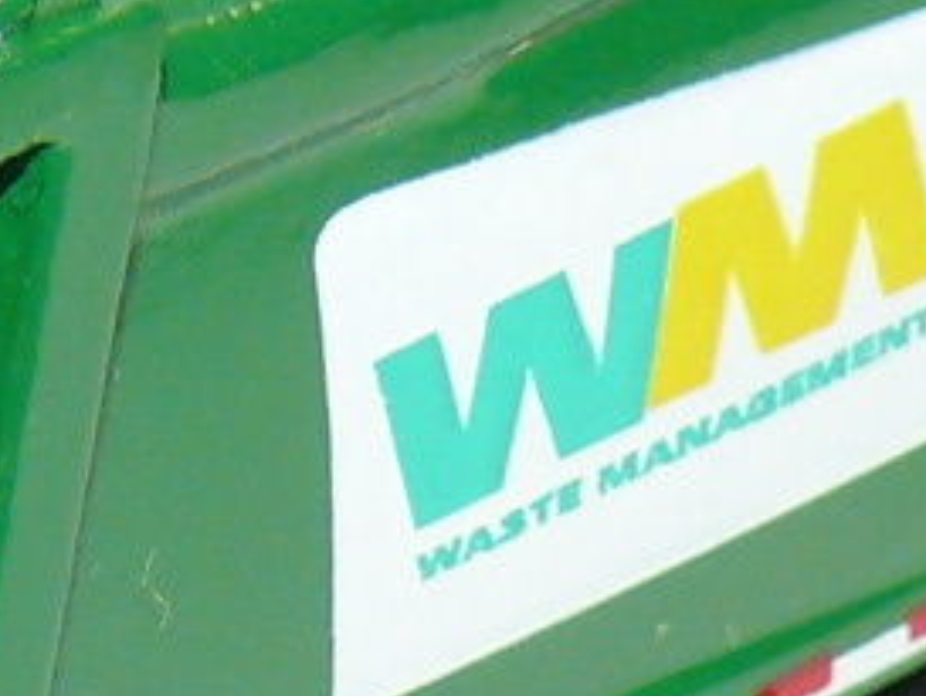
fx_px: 12685
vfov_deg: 3.1
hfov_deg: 4.2
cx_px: 126
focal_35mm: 474
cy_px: 217
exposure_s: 1/30
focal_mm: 11.8
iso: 100
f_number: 4
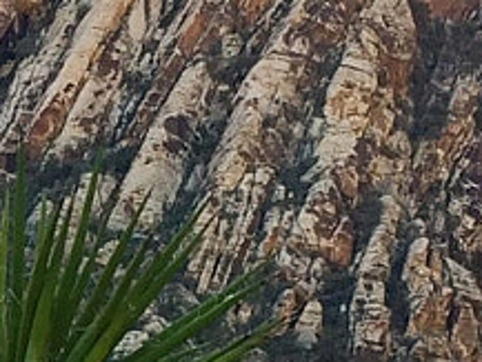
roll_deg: -2.5
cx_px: -178
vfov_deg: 6.9
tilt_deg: +8.5
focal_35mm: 214
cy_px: 375
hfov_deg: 9.1
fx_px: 2981
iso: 32
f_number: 2.2
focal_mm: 4.15
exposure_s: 1/455
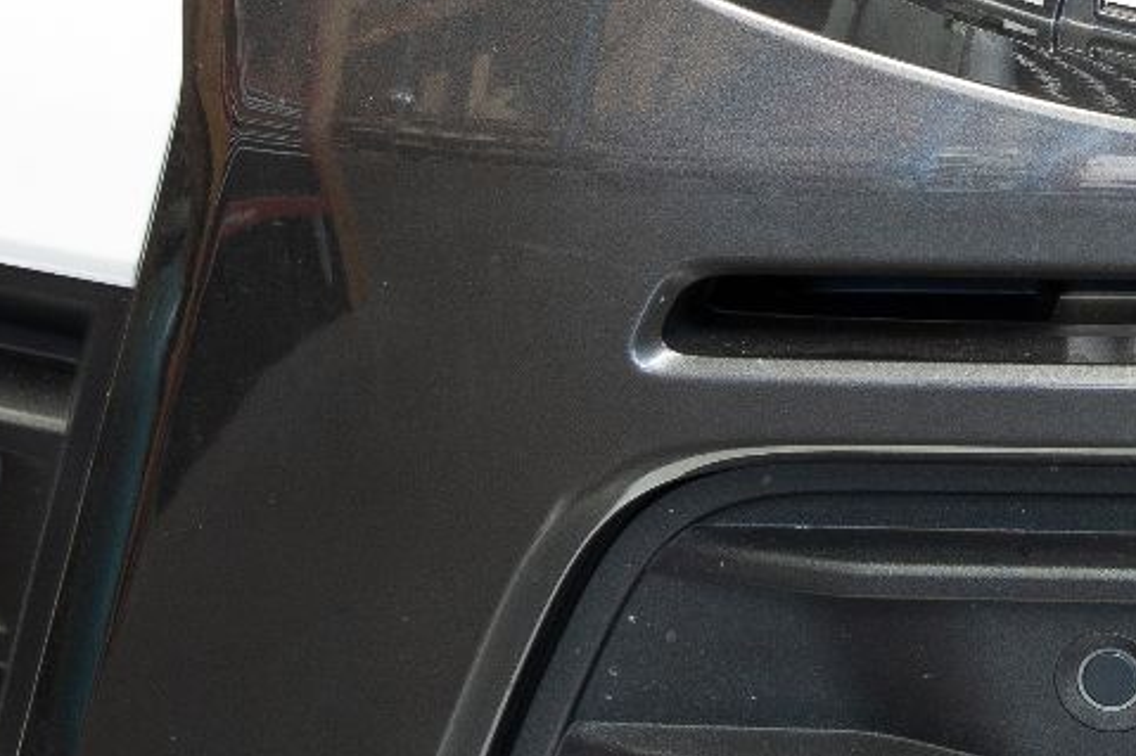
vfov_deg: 6.3
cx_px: 2331
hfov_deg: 8.9
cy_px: 47
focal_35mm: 216
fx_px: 6818
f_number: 8
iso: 400
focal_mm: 40.4
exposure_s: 1/10
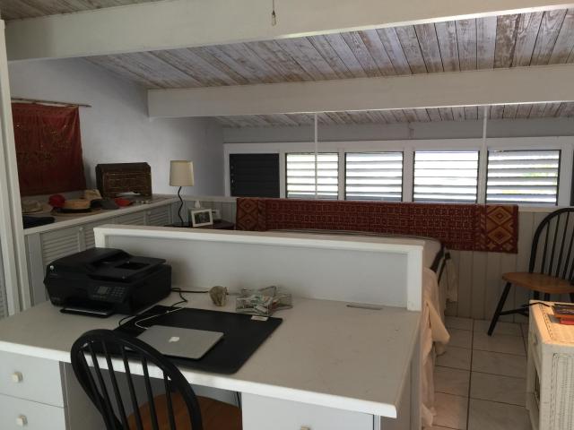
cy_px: 215
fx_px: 481
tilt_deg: -7.2
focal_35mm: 29
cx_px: 287
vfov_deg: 48.2
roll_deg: -0.5
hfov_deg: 61.7
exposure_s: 1/30
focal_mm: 4.15
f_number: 2.2
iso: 40
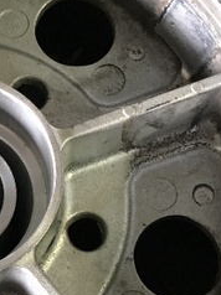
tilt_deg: -76.0
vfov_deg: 21.5
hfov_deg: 15.5
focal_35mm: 91
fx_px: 776
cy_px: 179
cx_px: -52
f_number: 2.2
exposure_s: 1/30
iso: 125
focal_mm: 4.15
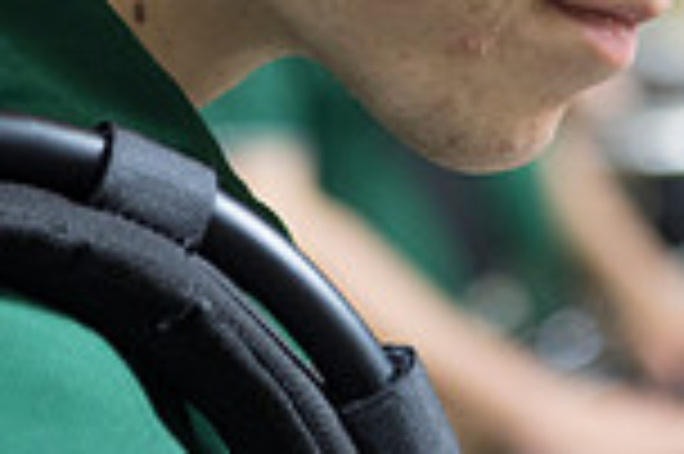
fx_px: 5067
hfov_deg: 7.7
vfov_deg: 5.1
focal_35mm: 267
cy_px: -317
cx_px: 508
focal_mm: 70
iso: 2000
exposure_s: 1/125
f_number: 3.5
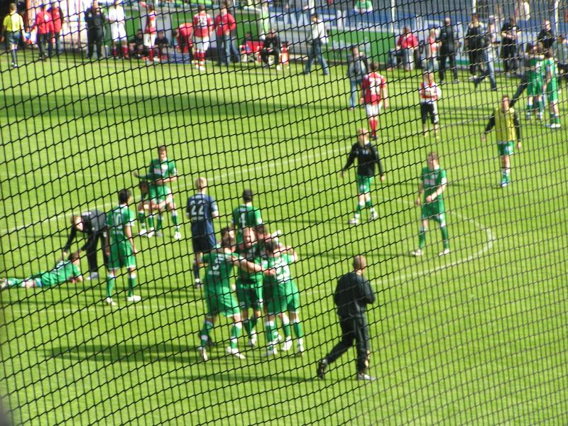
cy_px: 213
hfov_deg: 9.2
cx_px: 284
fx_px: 3544
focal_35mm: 216
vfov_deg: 6.9
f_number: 4.5
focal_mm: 33
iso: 50
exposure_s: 1/200
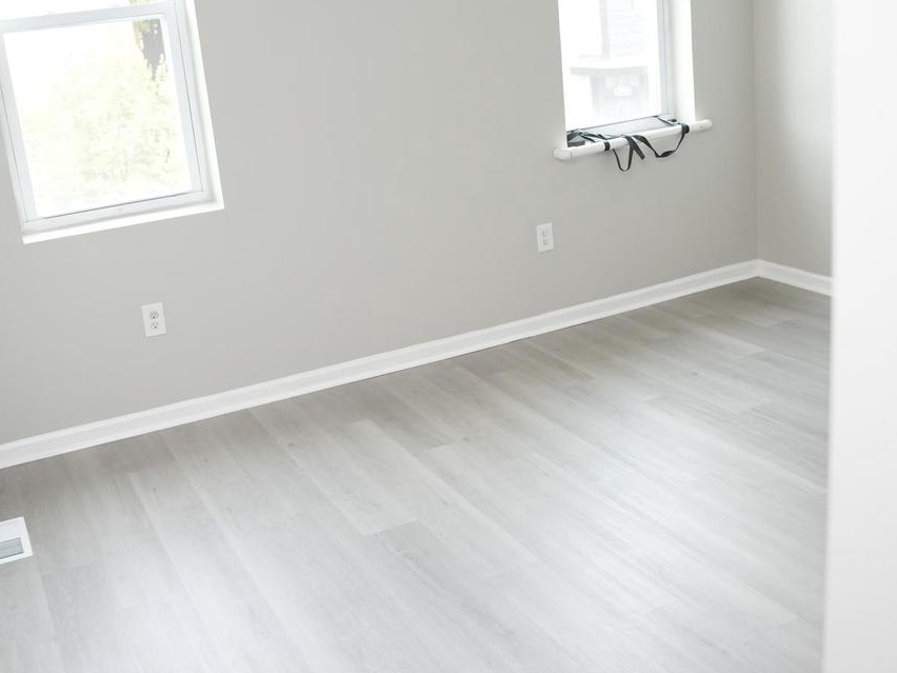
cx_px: 444
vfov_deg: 36.7
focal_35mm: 39
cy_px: 284
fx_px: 1011
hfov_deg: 47.9
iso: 1600
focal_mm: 24
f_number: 2.8
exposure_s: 1/250
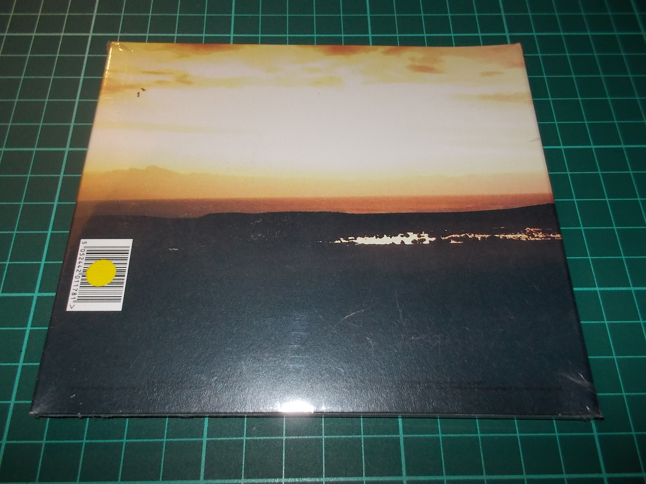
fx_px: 541
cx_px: 323
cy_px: 242
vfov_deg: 48.2
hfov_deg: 61.7
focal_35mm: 29
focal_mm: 4.1
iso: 200
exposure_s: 1/30
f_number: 3.3
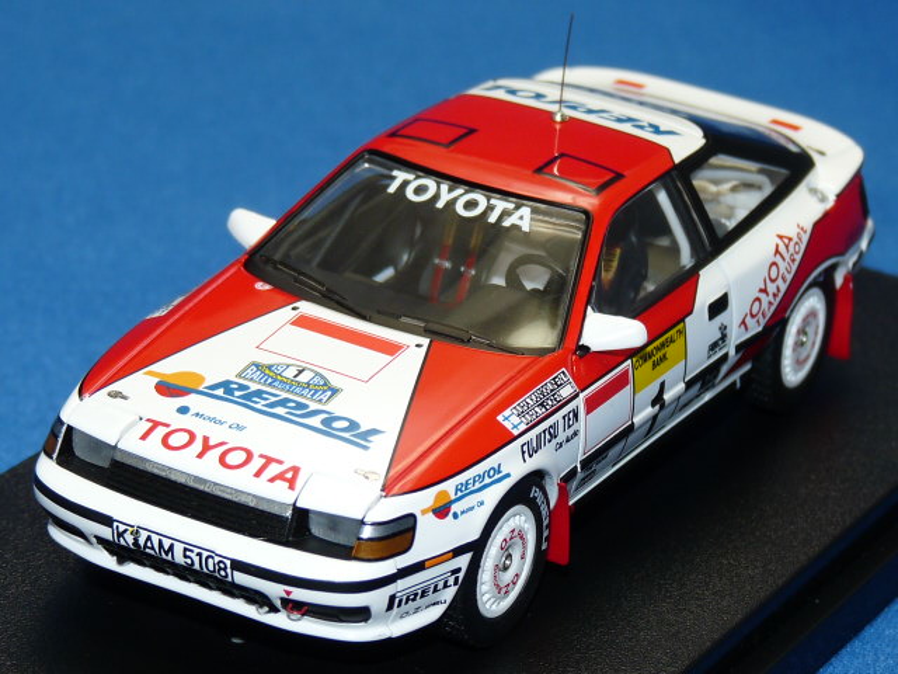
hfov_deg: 12.7
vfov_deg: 9.6
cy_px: 337
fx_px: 4021
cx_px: 449
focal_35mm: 155
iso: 100
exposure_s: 1/40
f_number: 3.4
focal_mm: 15.5
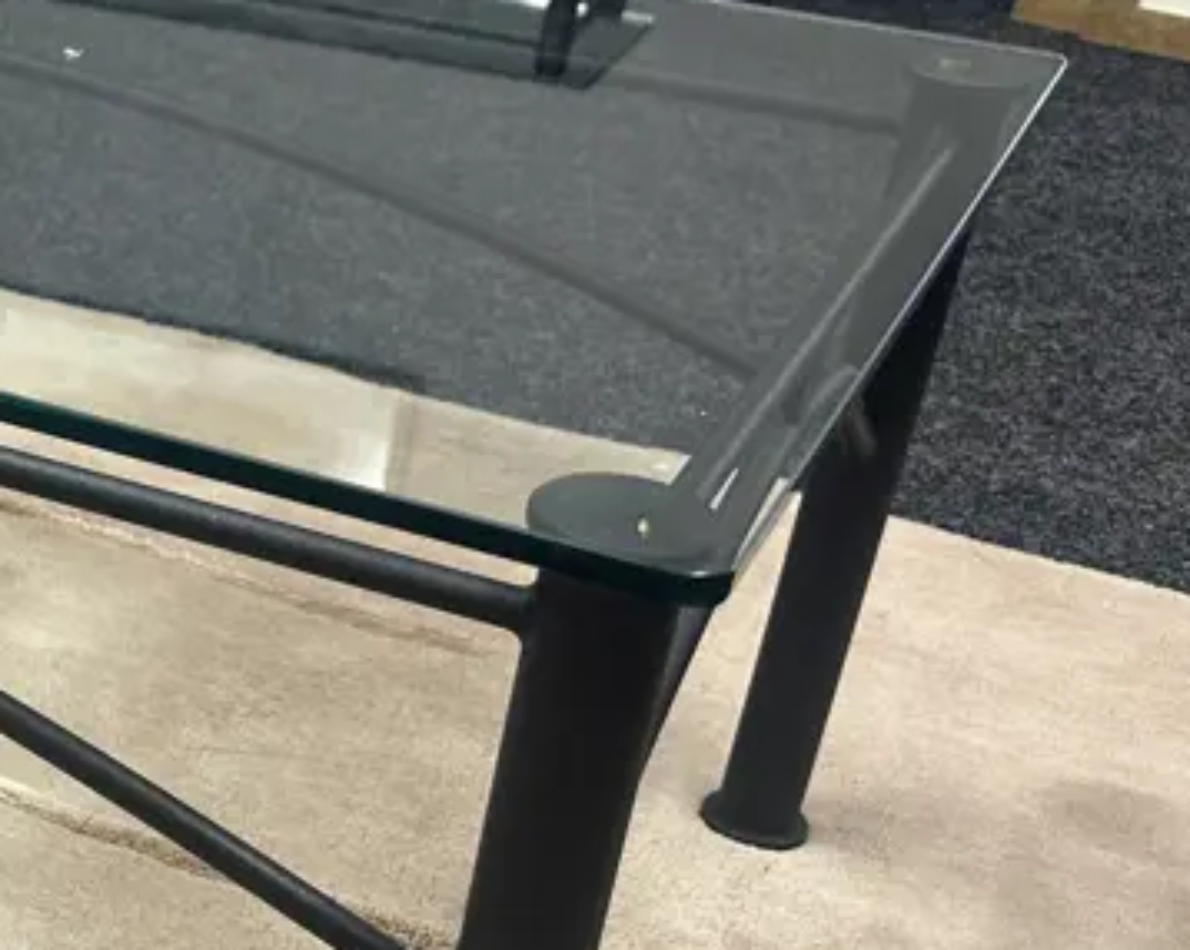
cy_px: 575
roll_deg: -1.0
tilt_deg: -28.4
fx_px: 2358
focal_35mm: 67
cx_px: -412
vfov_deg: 22.8
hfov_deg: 24.3
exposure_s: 1/50
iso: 160
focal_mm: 6.86
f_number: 1.78
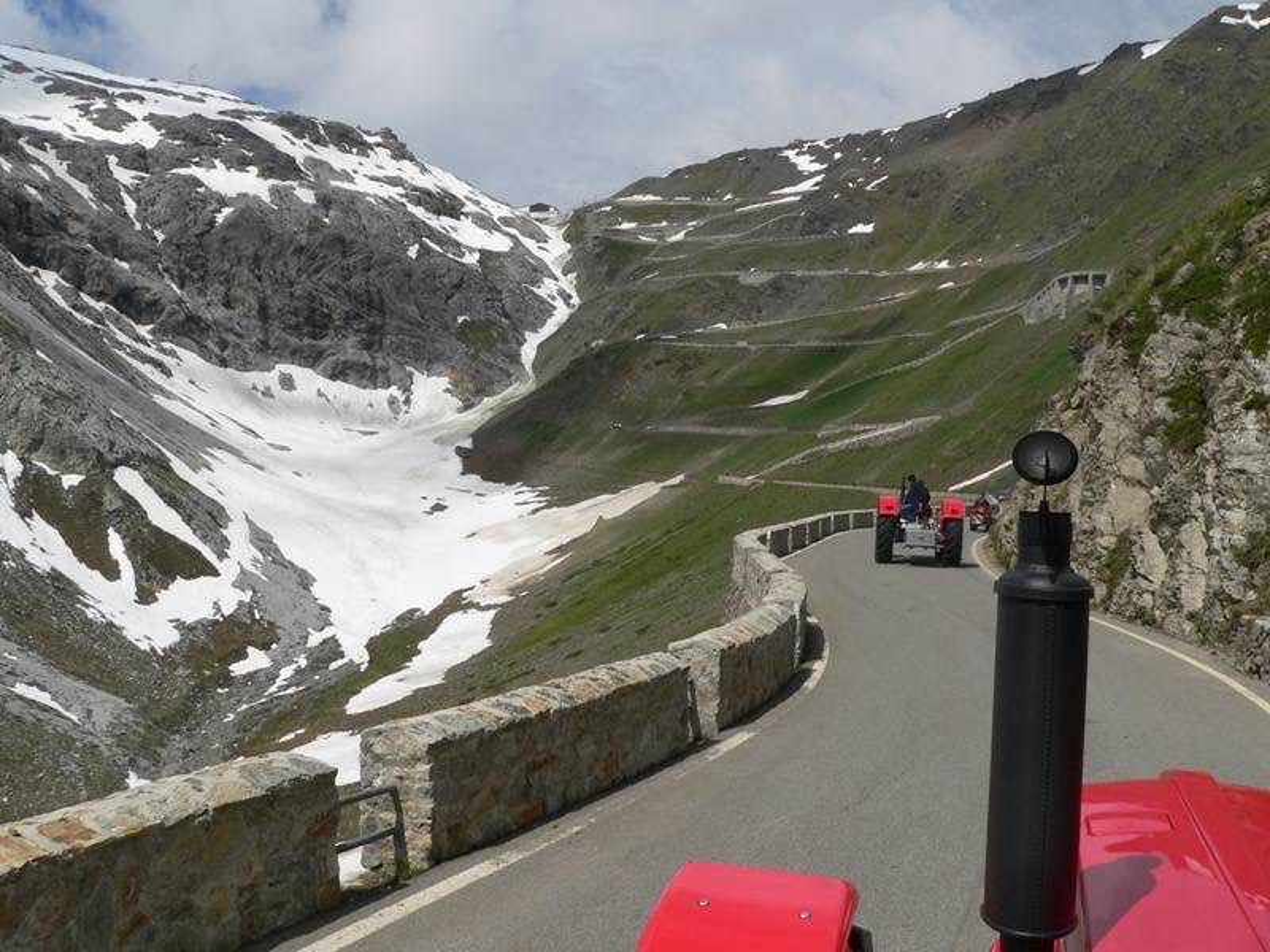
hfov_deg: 51.4
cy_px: 476
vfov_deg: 39.7
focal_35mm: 36
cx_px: 635
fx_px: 1321
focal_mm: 6
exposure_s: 1/1000
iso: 80
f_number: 5.6
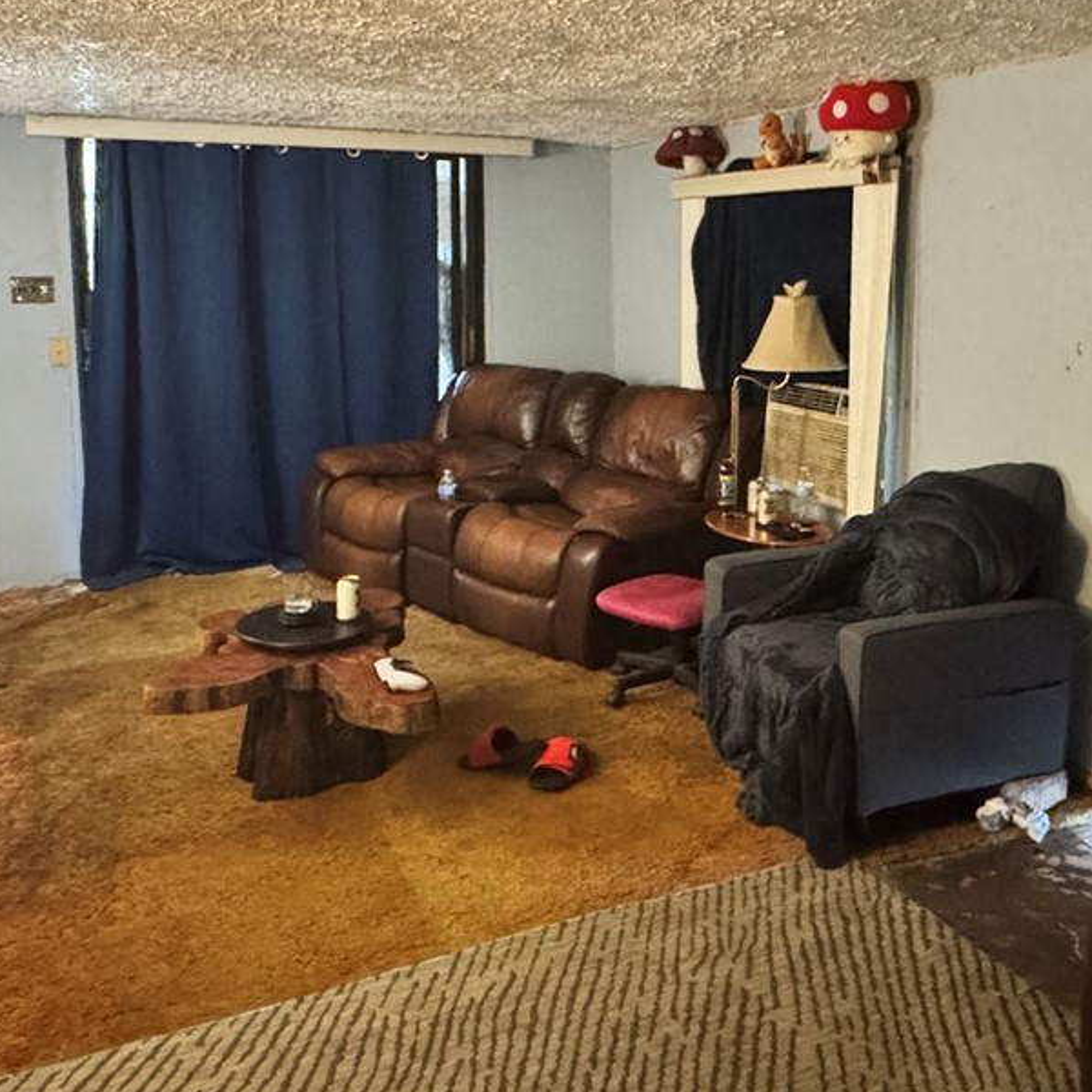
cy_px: 399
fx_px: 1178
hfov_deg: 49.2
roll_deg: +0.3
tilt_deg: -6.6
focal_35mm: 33
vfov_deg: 49.2
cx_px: 686
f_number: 2.2
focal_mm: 2.22
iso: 1600
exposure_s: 1/30
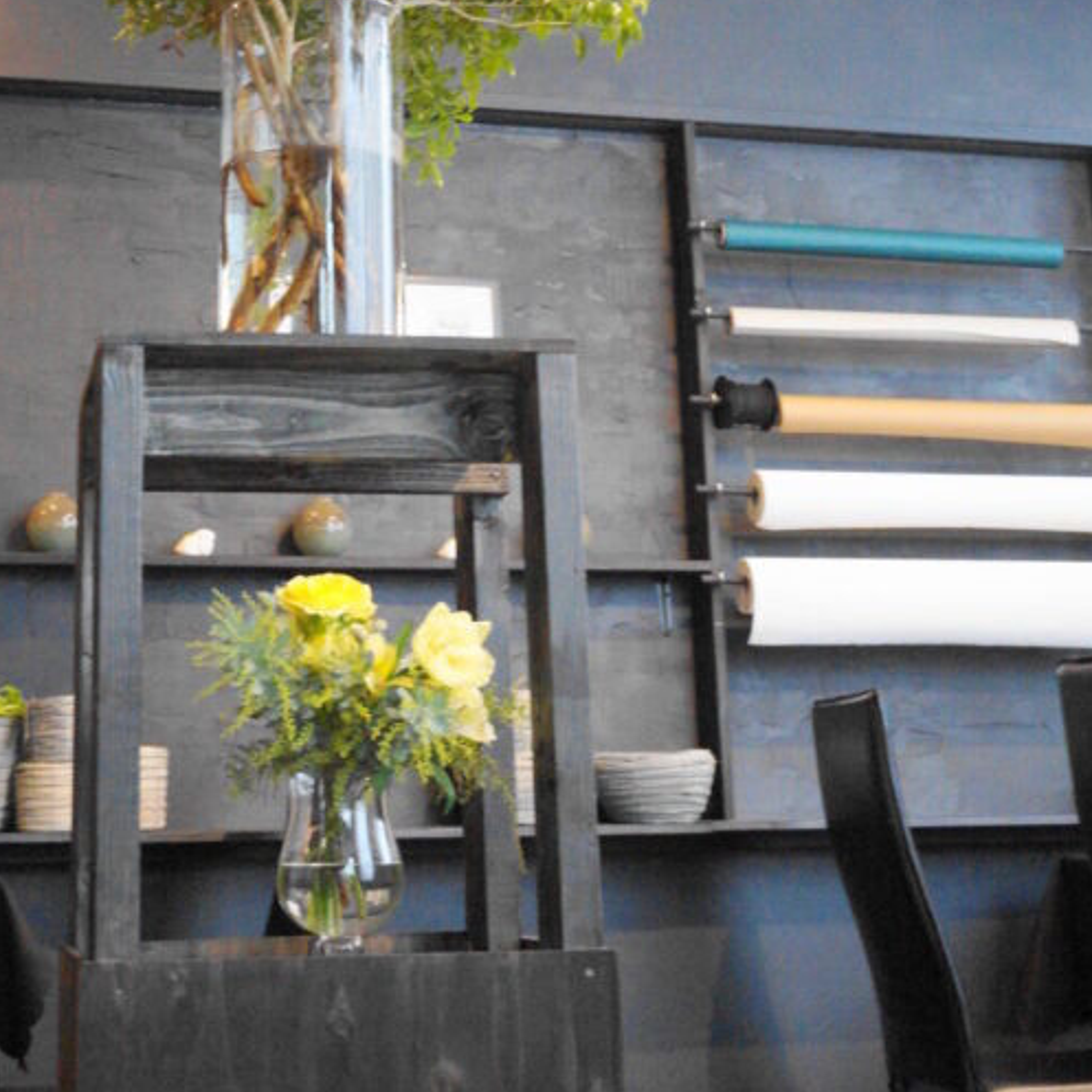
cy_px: 180
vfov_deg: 26.7
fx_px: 2248
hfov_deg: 27.1
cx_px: 369
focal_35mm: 63
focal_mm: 24
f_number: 4.5
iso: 3200
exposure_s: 1/50
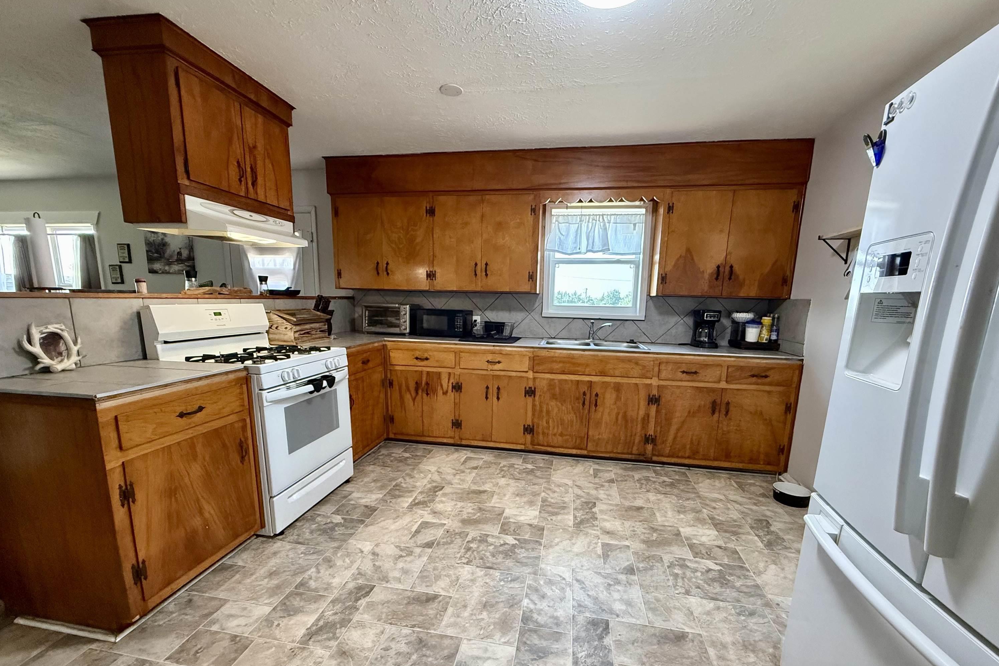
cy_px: 373
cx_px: 503
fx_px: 416
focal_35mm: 15
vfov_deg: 77.0
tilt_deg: -9.5
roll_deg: -1.6
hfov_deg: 100.4
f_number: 2.2
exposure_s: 1/120
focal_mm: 2.22
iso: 640
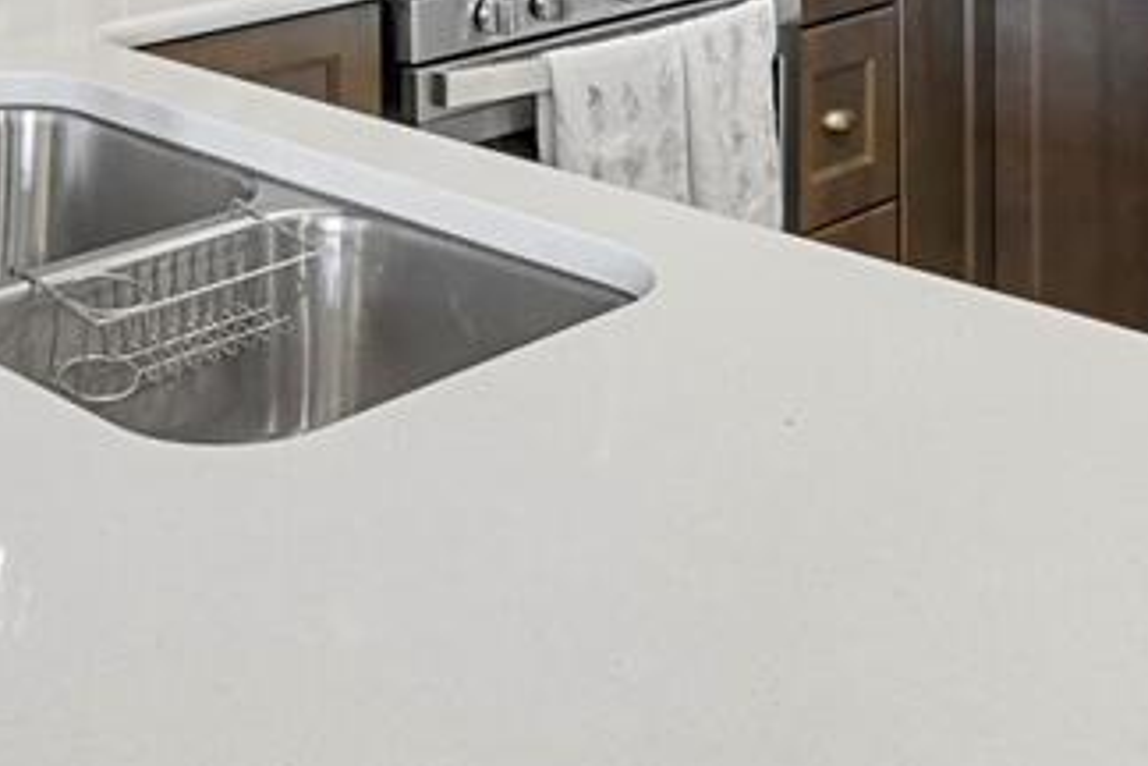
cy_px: -411
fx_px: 1913
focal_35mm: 60
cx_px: 354
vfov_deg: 19.5
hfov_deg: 33.0
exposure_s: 1/6
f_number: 8
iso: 12800
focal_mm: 19
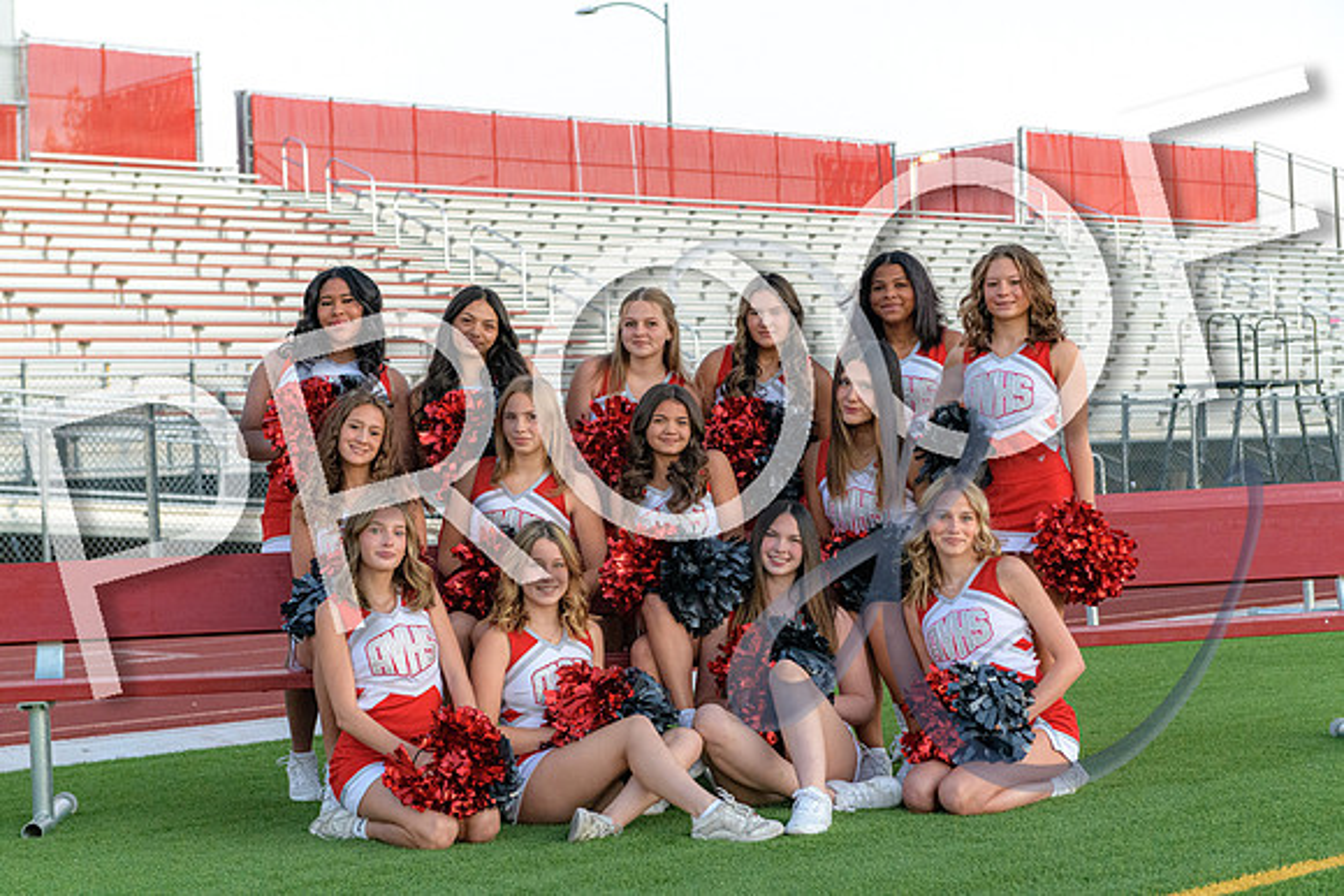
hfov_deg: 28.8
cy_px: 448
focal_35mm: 70
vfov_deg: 19.5
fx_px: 2614
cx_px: 672
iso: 2800
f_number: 4
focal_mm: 70
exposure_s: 1/250
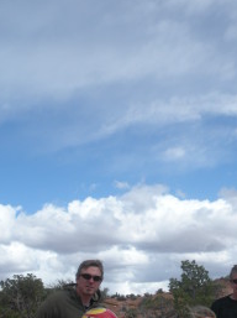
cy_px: 235
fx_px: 586
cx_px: 189
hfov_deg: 22.6
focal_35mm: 64
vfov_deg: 29.9
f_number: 3.5
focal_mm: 6.3
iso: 64
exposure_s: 1/794
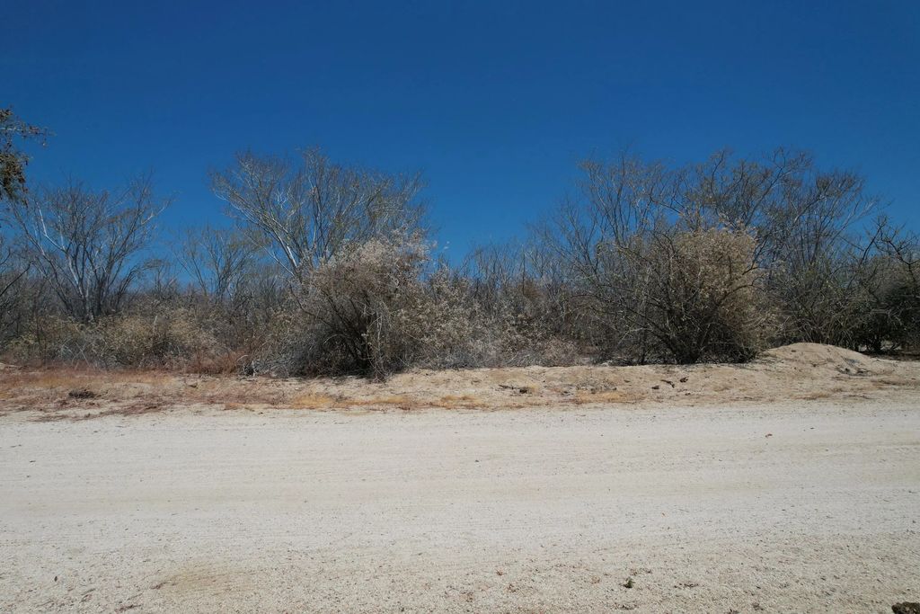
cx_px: 460
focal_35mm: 22
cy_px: 307
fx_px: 562
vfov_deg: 57.2
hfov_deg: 78.6
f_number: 2.8
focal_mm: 8.38
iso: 110
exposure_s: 1/5000
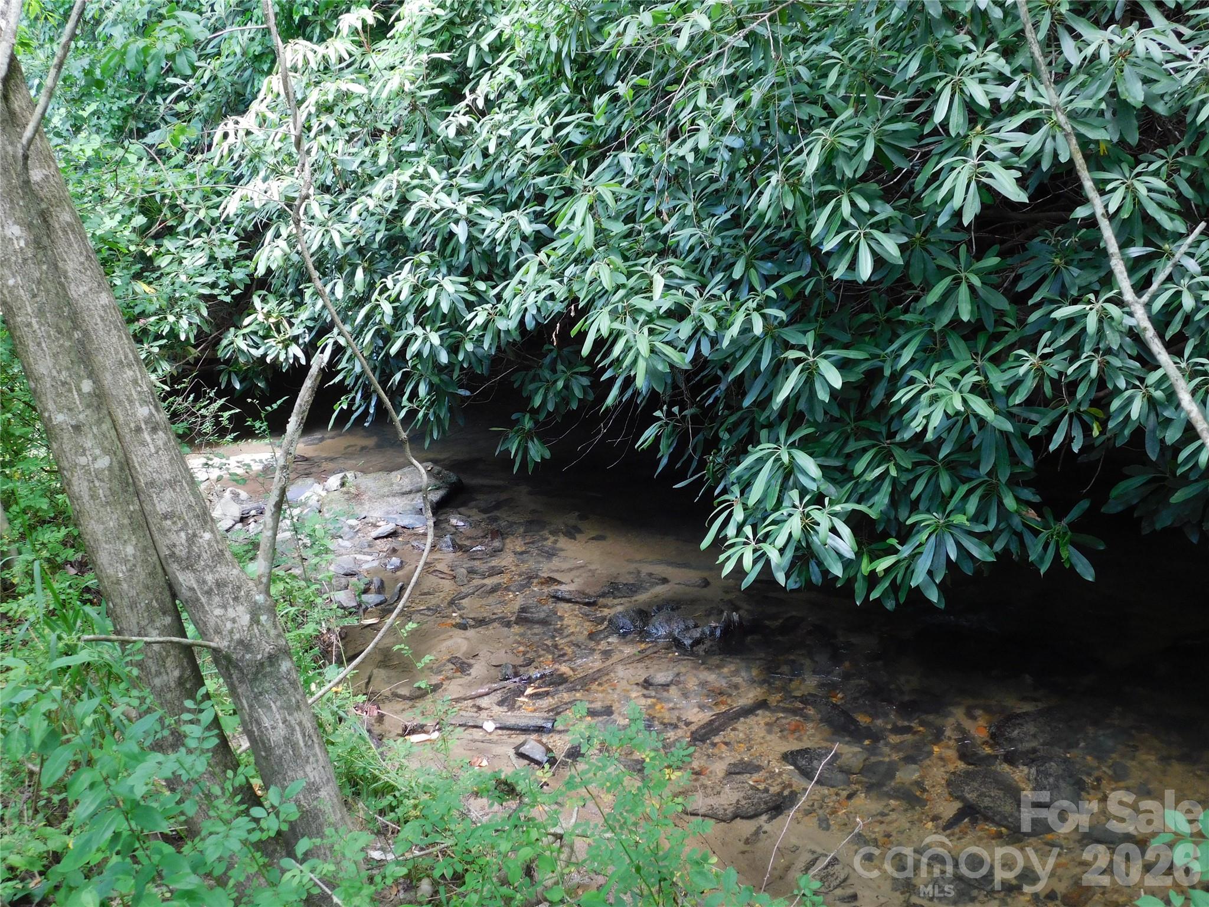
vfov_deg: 36.0
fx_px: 1397
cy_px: 454
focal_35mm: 40
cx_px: 604
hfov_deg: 46.8
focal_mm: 7.1
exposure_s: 1/30
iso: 220
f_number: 3.6
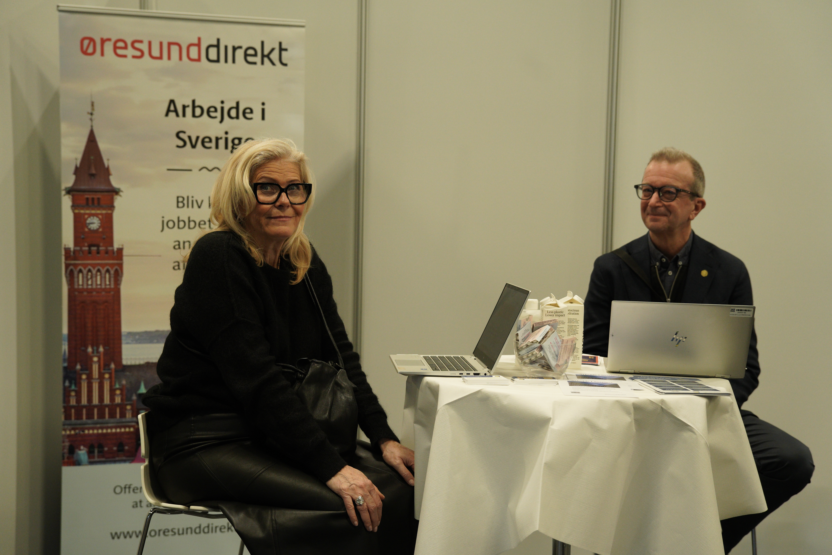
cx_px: 416
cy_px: 278
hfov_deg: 41.9
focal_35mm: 47
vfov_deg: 28.6
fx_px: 1086
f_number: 4
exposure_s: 1/250
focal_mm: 47
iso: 2500
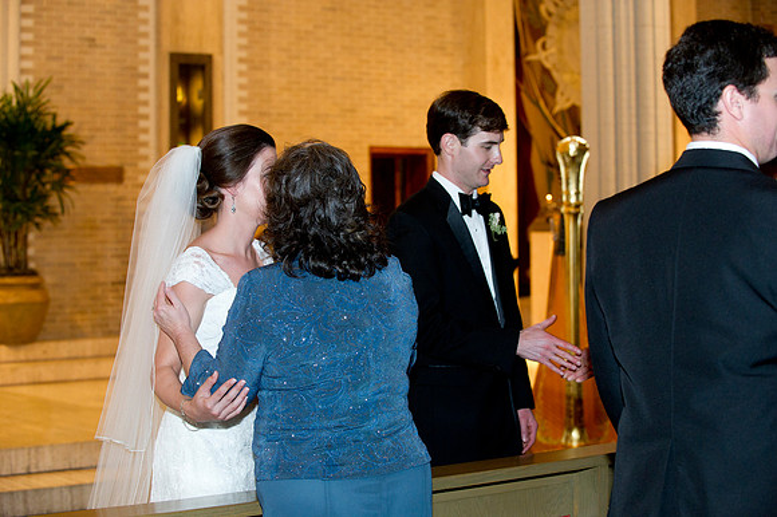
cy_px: 258
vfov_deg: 19.4
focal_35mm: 70
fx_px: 1510
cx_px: 388
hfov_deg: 28.9
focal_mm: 70
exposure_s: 1/80
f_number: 3.5
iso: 1600
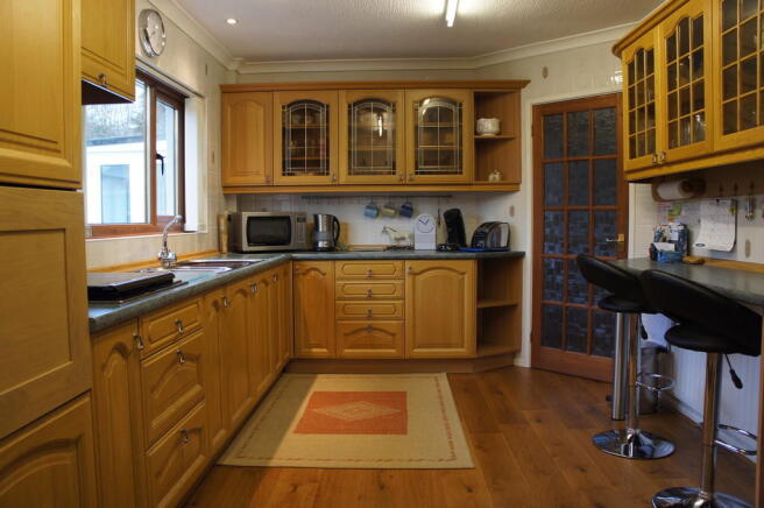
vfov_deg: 47.8
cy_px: 254
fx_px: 572
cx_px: 382
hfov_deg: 67.4
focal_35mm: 27
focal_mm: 18
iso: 400
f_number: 3.5
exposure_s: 1/30
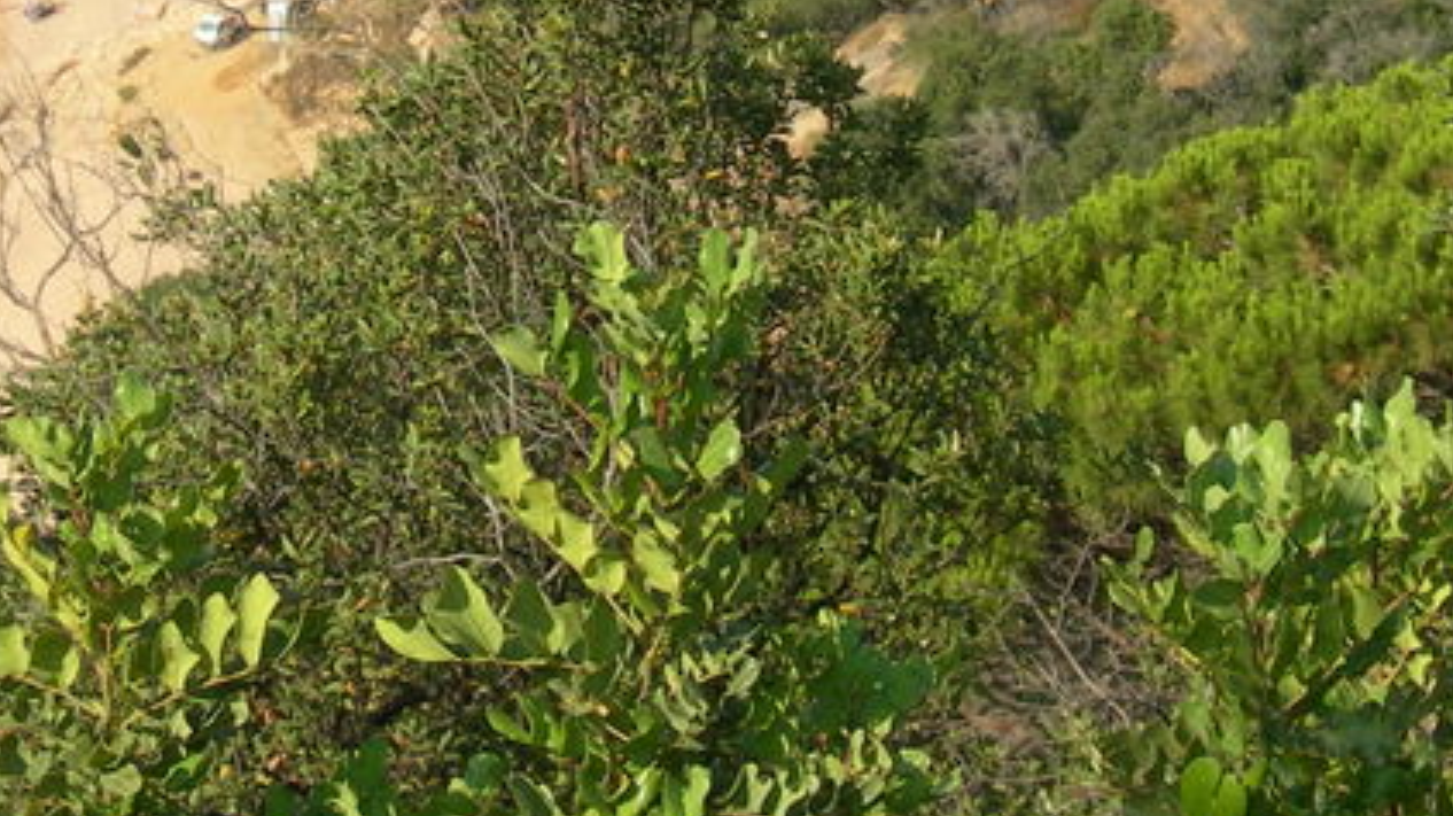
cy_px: -293
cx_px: 479
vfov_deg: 6.5
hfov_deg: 11.6
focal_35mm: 186
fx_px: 7163
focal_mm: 14.9
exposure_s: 1/194
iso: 50
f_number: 6.3
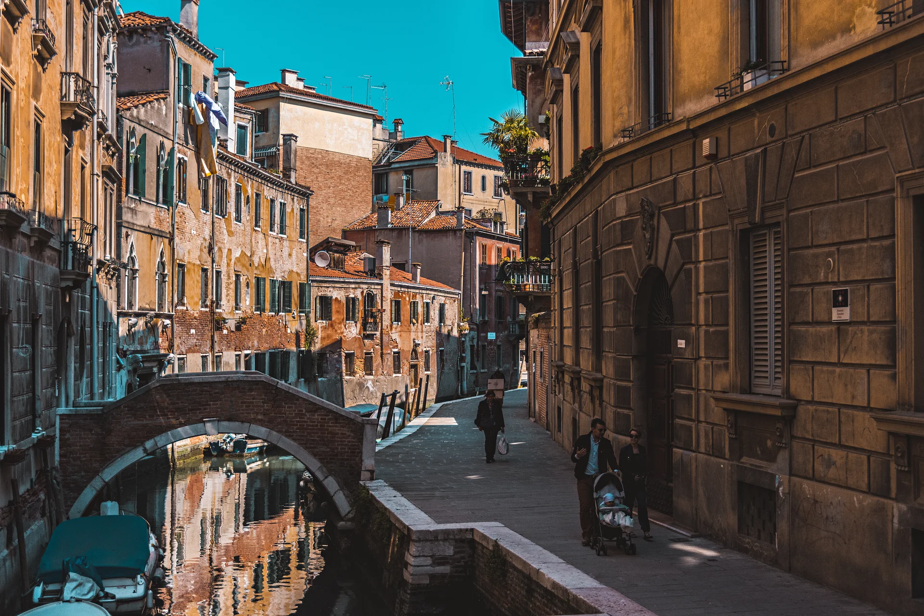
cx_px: 462
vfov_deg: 26.5
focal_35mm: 51
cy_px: 308
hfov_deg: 38.9
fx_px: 1309
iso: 500
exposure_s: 1/4000
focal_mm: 34
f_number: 3.3
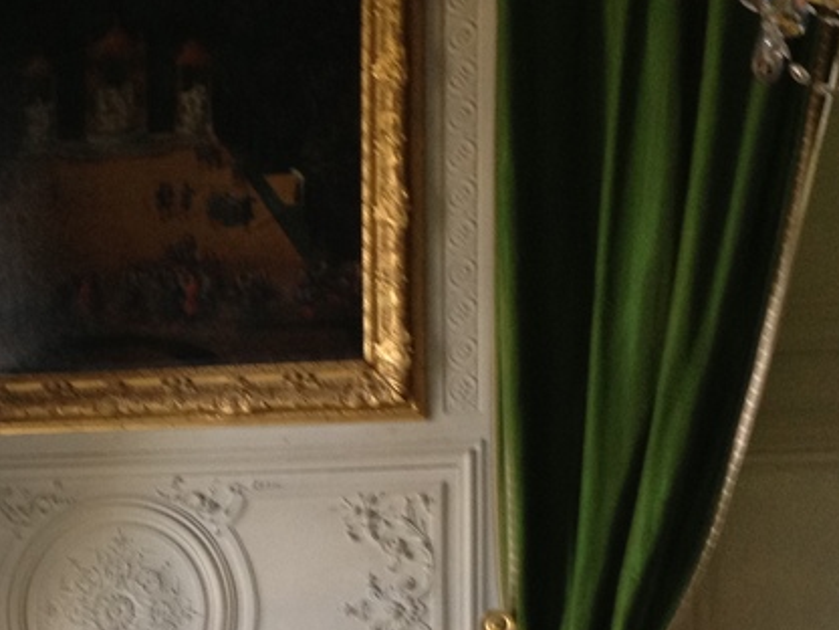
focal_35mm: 101
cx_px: 175
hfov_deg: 19.3
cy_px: 580
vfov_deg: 14.5
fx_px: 2448
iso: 125
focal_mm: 4.28
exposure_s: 1/20
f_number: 2.4
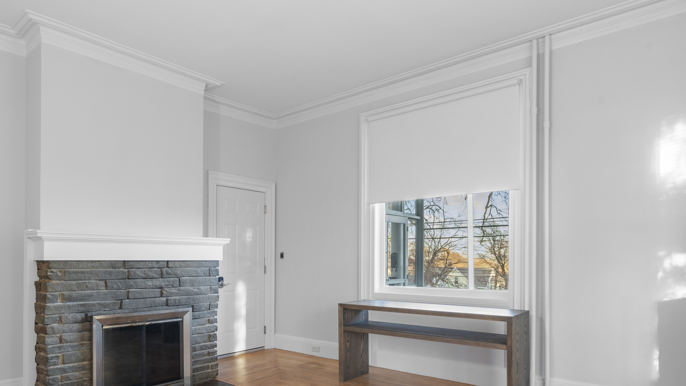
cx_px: 269
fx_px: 437
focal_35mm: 24
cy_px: 263
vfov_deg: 46.8
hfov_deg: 75.3
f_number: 10
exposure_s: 5
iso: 200
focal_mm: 16
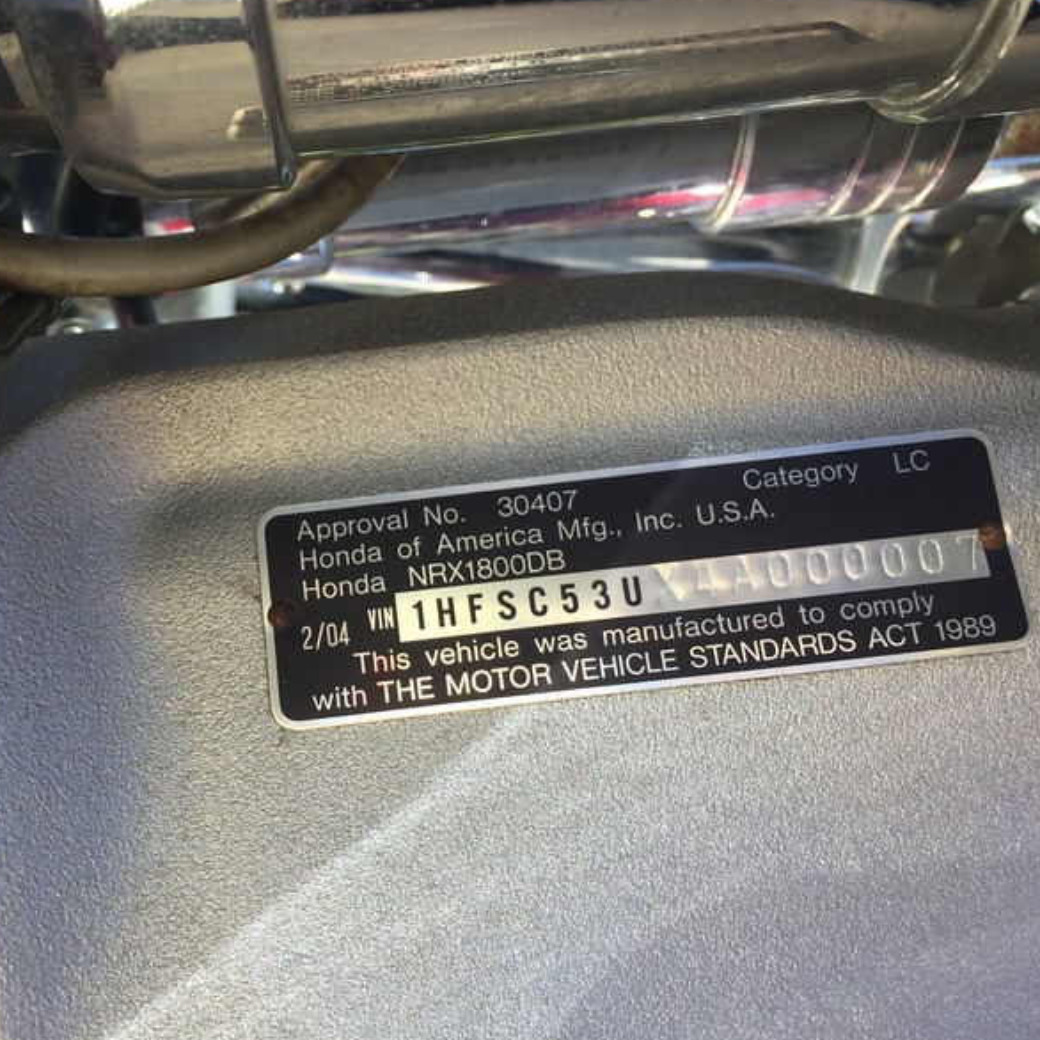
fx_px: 1190
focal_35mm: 35
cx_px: 376
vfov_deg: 47.2
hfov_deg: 46.7
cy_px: 520
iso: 32
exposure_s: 1/341
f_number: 2.2
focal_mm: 4.15
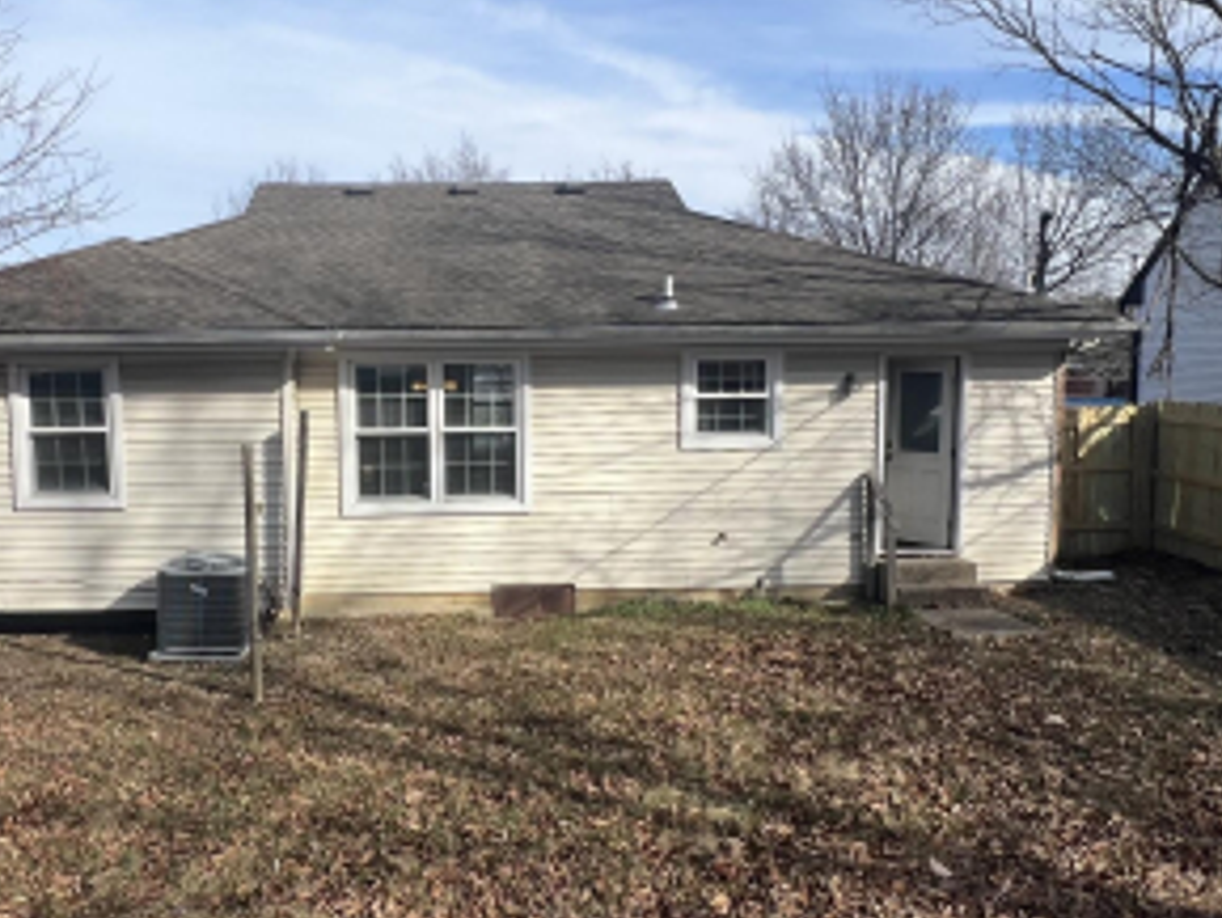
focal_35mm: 30
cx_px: 493
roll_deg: +1.4
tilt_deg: -6.7
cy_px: 474
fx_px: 1059
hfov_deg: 59.5
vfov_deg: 46.8
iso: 32
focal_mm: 1.57
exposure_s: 1/1508
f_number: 1.8
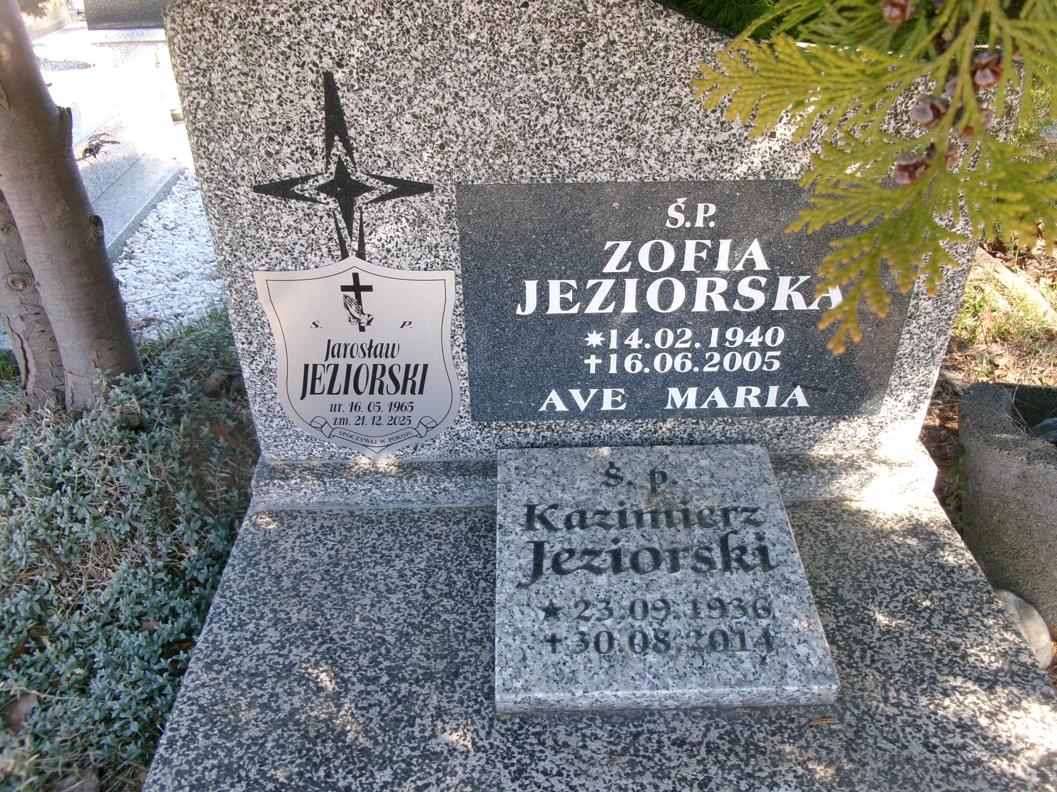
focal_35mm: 28
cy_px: 396
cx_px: 528
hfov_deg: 63.4
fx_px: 855
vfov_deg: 49.7
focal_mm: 5.1
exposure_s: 1/70
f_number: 3.9
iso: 100
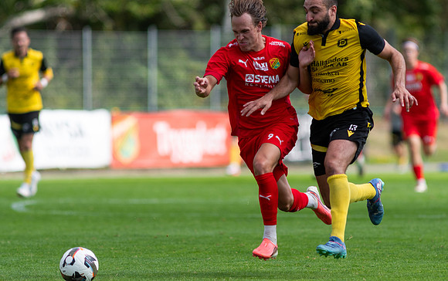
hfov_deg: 4.0
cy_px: 170
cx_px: 255
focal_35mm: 522
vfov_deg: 2.5
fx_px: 6383
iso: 160
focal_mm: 300
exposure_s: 1/2000
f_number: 3.2
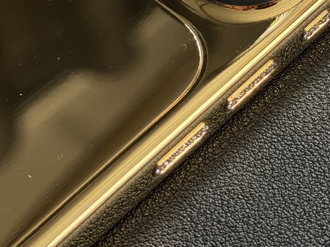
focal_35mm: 148
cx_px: 312
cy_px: -15
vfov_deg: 9.9
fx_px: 1411
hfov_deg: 13.2
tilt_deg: -51.4
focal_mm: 6.76
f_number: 1.78
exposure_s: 1/100
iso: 200
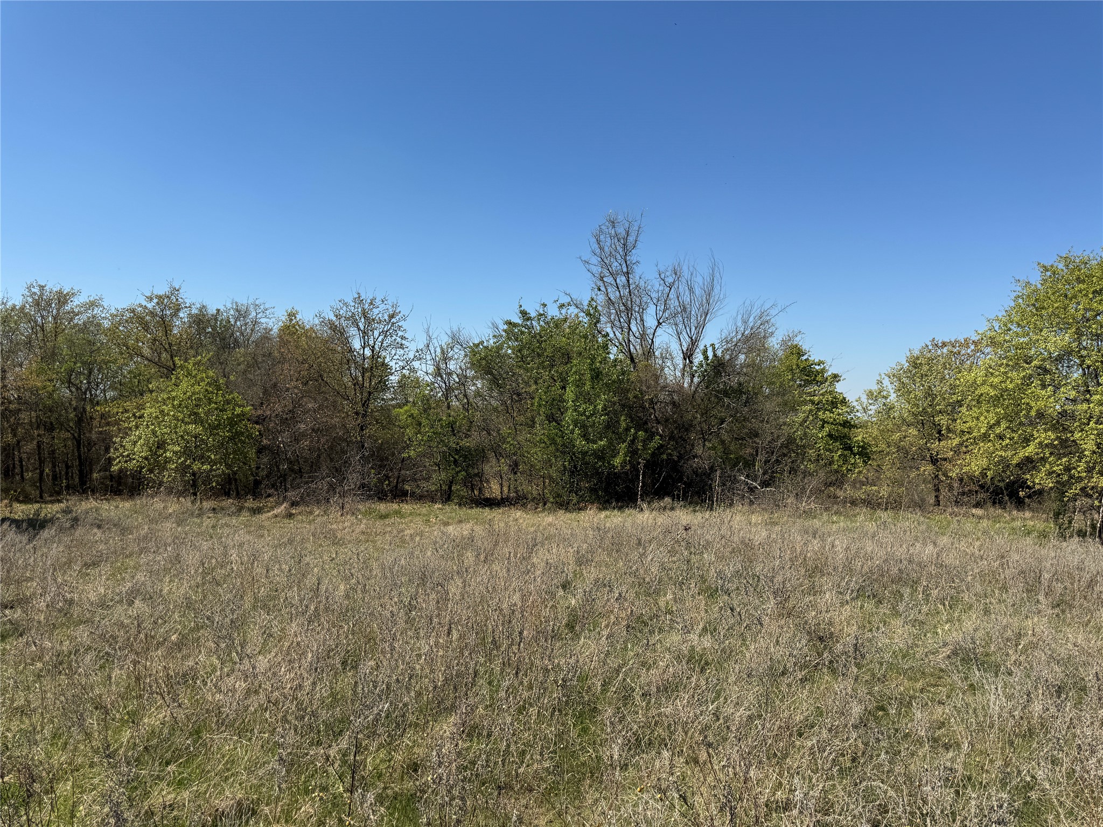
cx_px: 552
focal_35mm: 24
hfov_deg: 71.6
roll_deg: +0.5
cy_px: 414
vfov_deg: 56.8
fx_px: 765
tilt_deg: +1.9
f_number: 1.78
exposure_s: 1/4950
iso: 80
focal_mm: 6.76
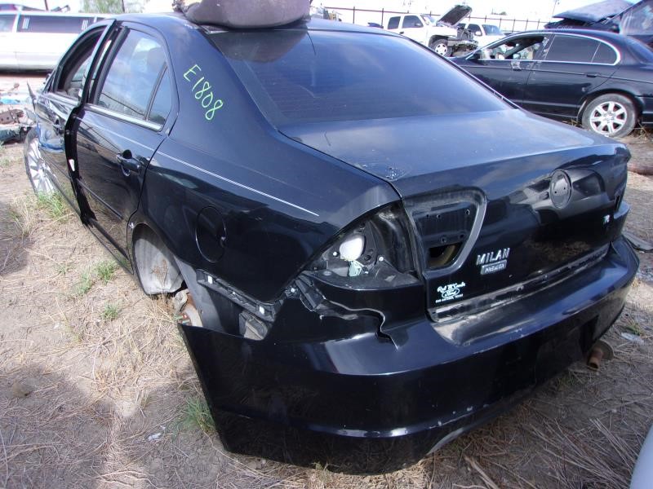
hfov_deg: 65.3
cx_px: 326
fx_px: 509
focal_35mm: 27
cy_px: 244
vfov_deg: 51.4
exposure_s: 1/280
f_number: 3
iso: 80
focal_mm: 4.9
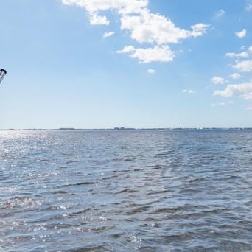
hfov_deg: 44.7
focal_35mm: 37
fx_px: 305
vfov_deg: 44.9
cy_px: 135
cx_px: 152
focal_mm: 7
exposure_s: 1/400
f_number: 7.1
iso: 200
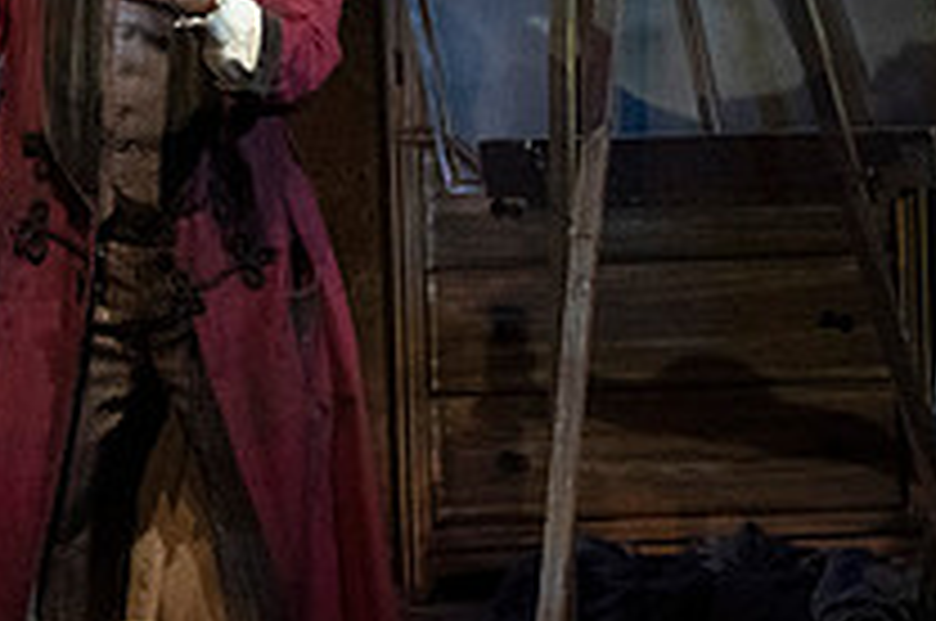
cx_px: -50
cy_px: 133
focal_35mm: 559
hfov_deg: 3.7
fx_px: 14511
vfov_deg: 2.5
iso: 16000
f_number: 11
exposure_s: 1/320
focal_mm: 200
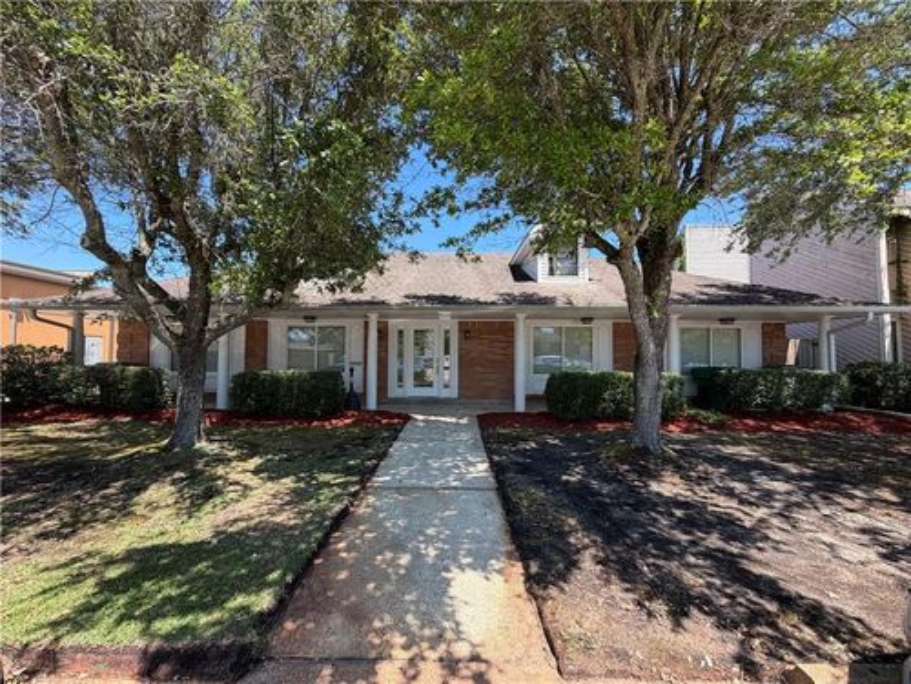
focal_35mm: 14
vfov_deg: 85.7
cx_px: 456
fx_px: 368
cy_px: 342
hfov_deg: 102.1
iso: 64
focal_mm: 2.22
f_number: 2.2
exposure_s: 1/502
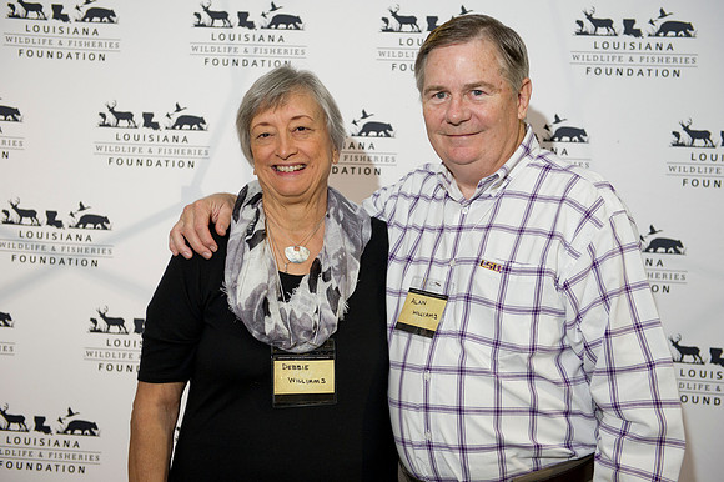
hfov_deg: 36.3
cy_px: 241
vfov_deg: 24.6
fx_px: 1105
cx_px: 362
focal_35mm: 55
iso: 800
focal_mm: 55
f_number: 3.5
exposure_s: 1/125
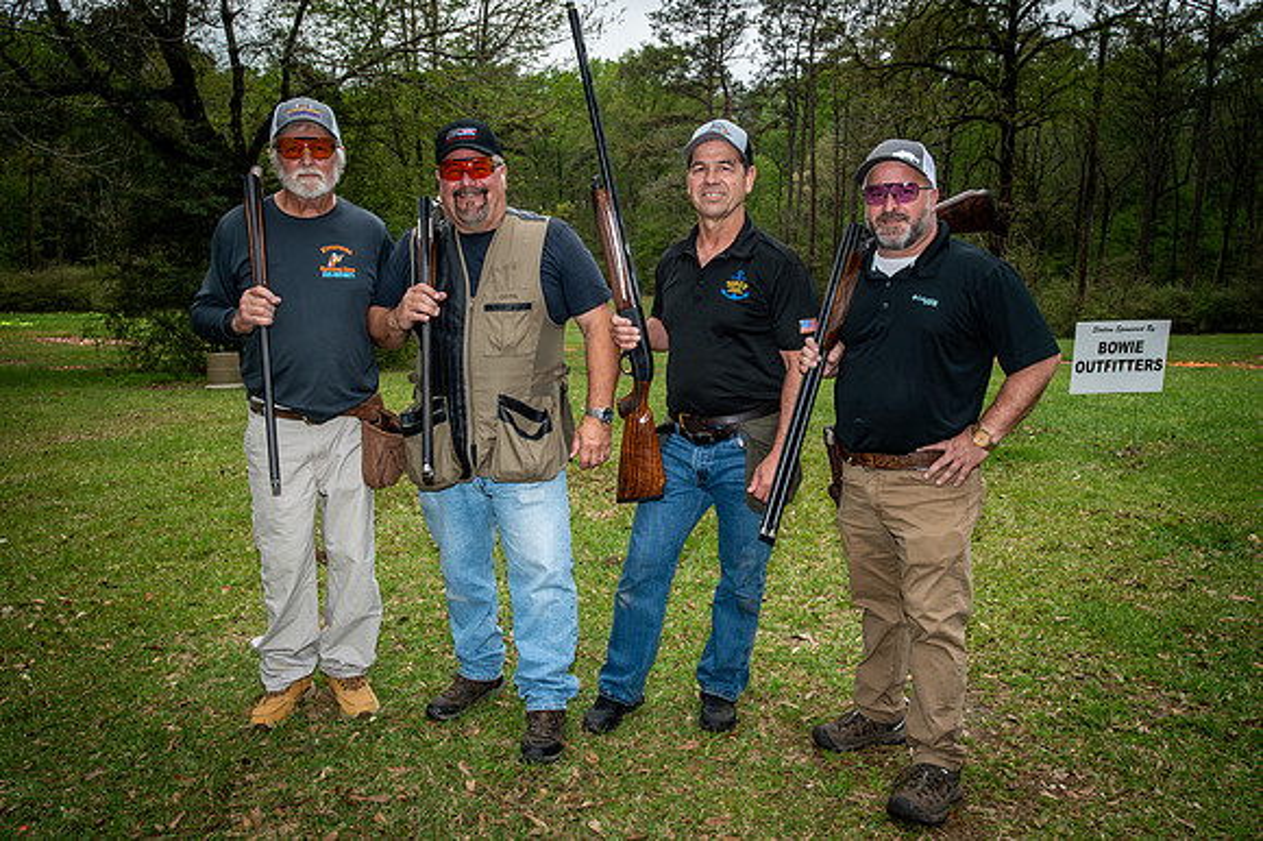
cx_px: 632
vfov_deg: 43.6
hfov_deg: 62.0
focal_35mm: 30
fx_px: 1052
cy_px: 420
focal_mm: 30
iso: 125
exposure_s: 1/125
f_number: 9
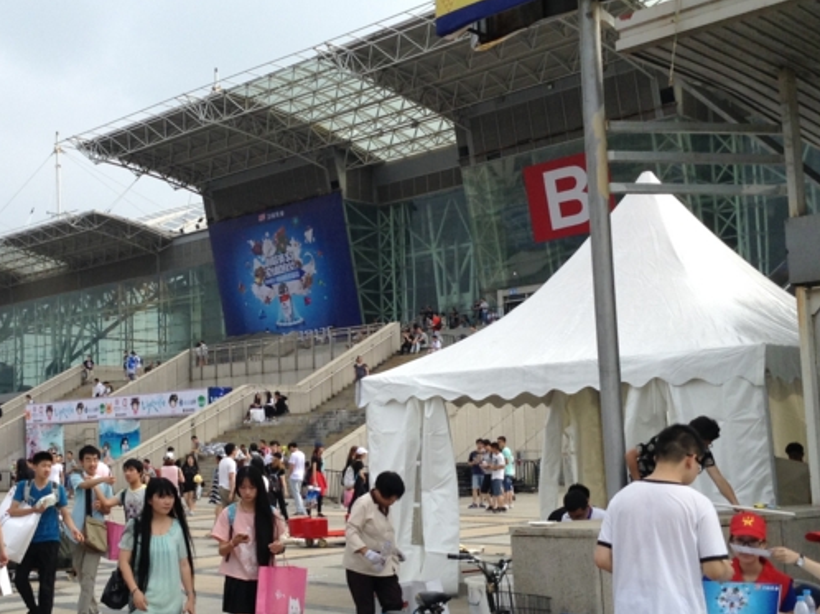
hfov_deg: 35.9
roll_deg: +2.1
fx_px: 1255
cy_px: 349
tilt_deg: +2.8
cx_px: 298
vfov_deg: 27.5
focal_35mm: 53
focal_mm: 3.3
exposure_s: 1/552
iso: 25
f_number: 2.4
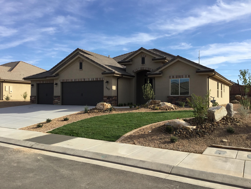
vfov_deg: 45.4
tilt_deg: +0.8
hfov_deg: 58.4
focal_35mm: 31
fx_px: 225
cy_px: 94
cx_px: 126
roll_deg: -0.7
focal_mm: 3.3
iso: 25
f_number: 2.4
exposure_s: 1/970
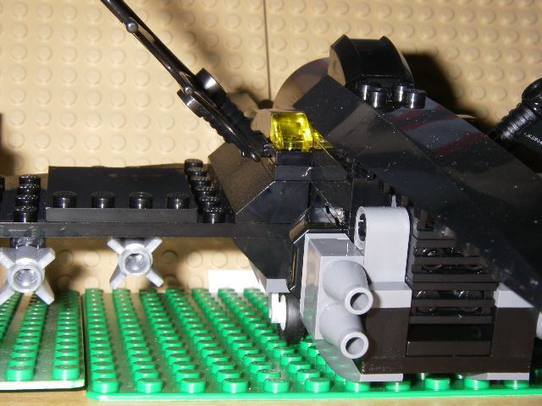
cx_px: 271
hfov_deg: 30.7
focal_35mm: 63
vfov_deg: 23.3
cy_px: 203
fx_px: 986
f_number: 7.4
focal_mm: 10.5
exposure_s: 1/60
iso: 80
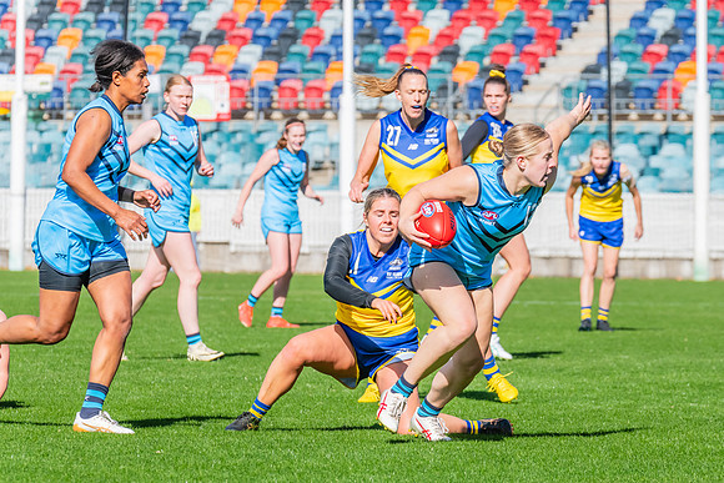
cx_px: 466
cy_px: 269
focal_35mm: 375
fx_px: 7536
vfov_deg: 3.7
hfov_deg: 5.5
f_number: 11
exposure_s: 1/1250
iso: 800
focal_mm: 290
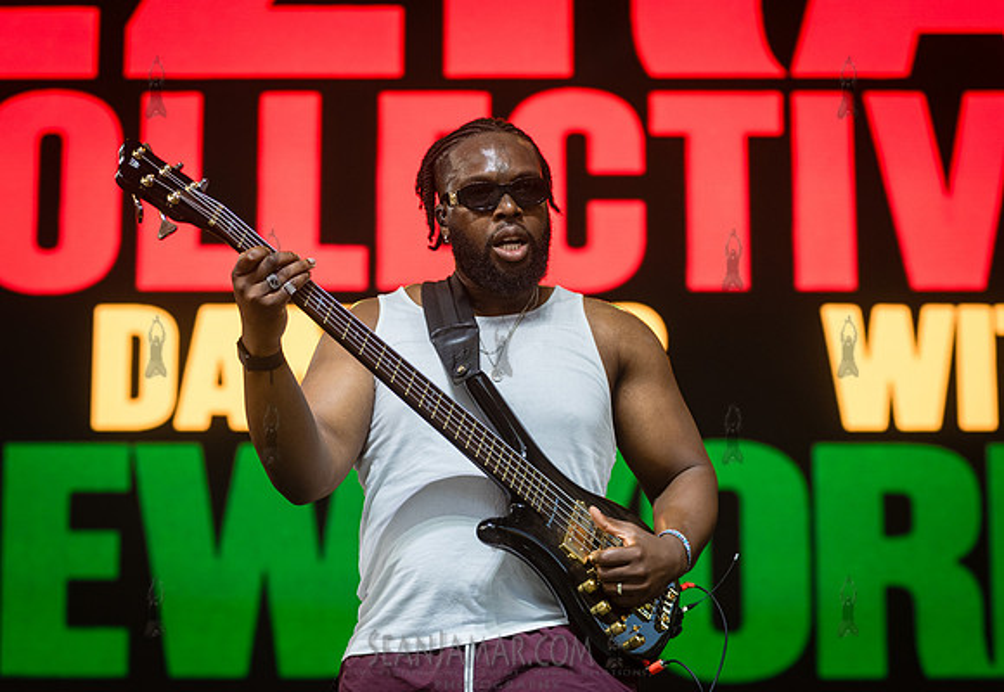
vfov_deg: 11.4
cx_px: 466
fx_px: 3461
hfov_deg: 16.5
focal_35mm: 123
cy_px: 333
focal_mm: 112
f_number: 4
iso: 1000
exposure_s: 1/500
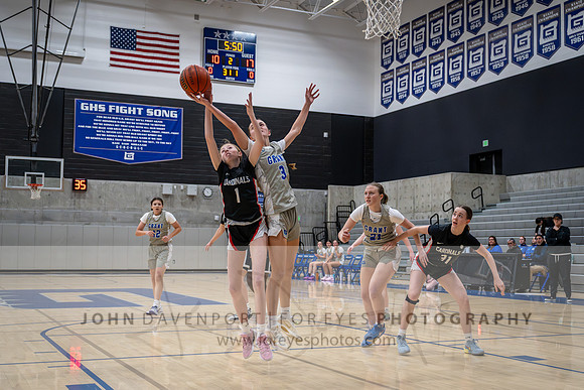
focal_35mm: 48
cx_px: 314
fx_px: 785
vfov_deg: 27.9
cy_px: 201
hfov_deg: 40.8
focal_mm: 38
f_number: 2.8
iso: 4500
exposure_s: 1/1000
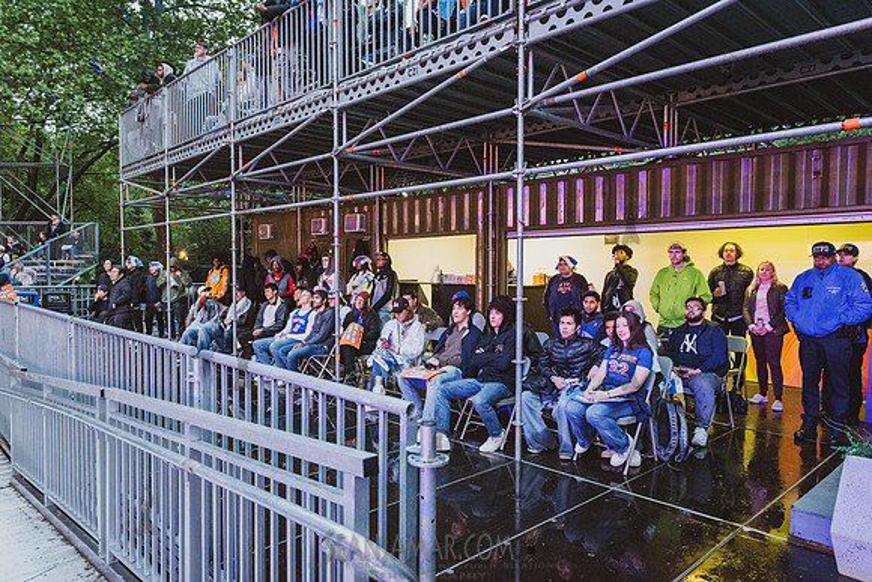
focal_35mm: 24
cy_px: 291
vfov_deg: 52.6
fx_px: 589
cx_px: 436
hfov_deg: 73.0
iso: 6400
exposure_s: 1/200
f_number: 4
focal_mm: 24
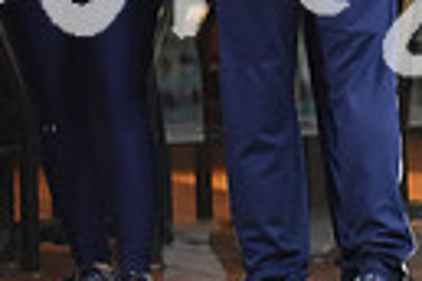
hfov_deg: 3.0
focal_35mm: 696
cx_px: 255
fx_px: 8158
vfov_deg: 2.0
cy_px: -162
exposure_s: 1/500
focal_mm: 155
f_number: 2.8
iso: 2800
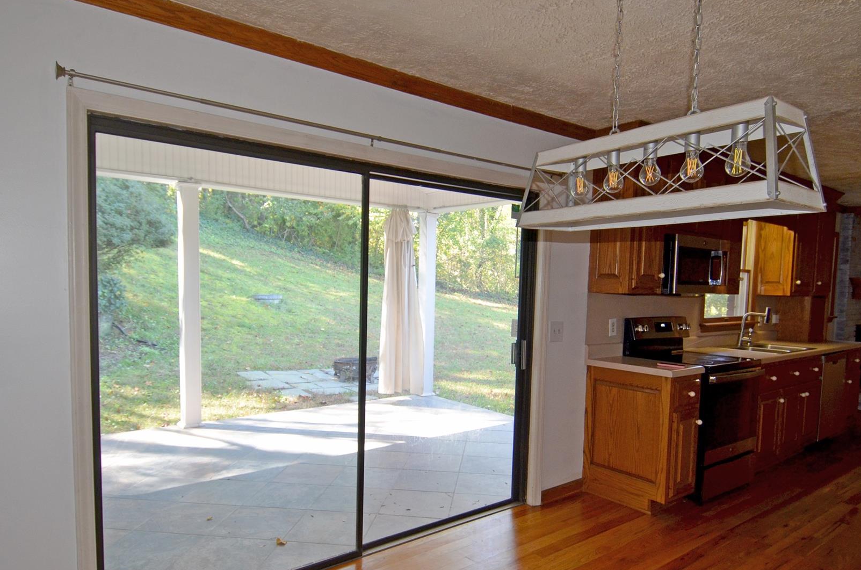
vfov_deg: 54.7
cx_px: 438
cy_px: 327
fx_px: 549
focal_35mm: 23
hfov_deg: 76.2
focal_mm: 12
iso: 400
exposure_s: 1/60
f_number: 4
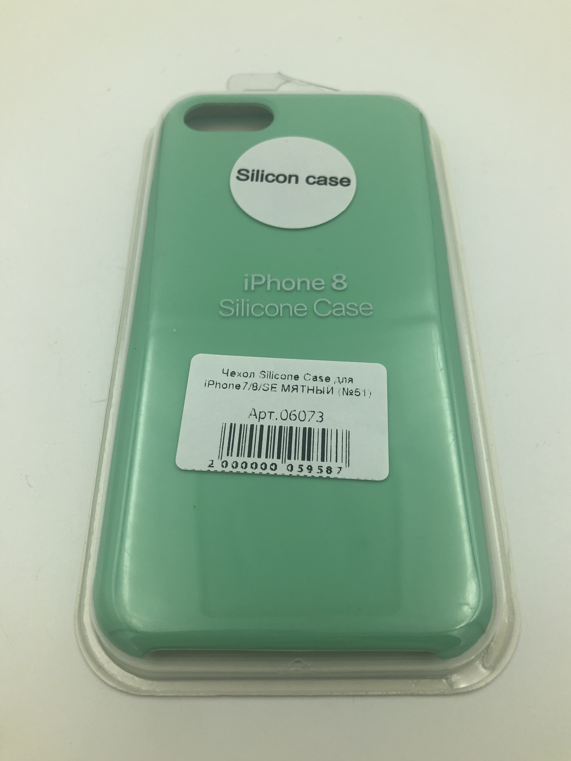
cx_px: 291
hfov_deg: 48.2
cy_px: 378
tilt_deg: -62.4
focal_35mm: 29
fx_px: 638
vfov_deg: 61.7
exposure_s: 1/1200
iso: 20
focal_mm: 3.99
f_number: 1.8
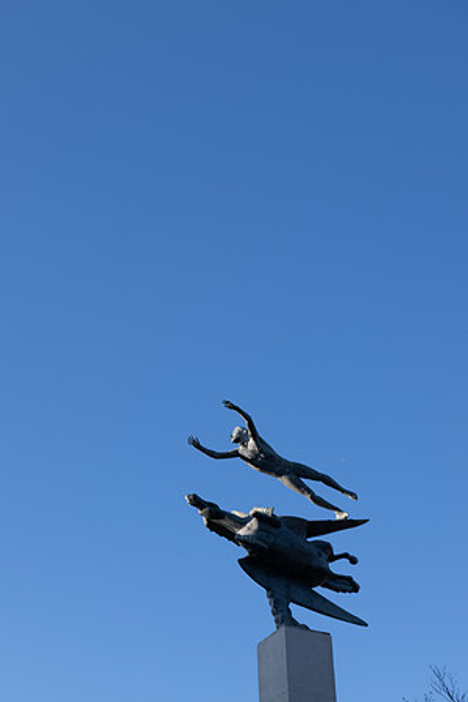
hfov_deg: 19.5
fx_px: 1365
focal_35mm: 70
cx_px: 234
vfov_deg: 28.8
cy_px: 351
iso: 100
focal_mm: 70
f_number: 10
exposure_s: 1/125
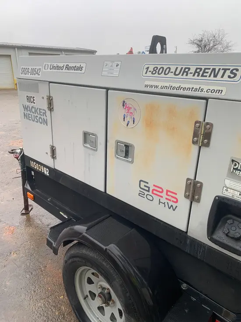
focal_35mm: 26
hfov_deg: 53.1
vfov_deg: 67.3
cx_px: 120
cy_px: 161
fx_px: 241
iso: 25
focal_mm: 4.25
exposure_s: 1/121
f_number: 1.8
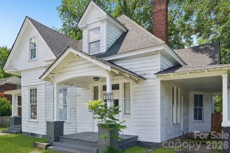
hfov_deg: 64.6
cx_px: 115
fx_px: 182
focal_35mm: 28
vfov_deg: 45.6
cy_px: 76
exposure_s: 1/60
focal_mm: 19
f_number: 8
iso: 100
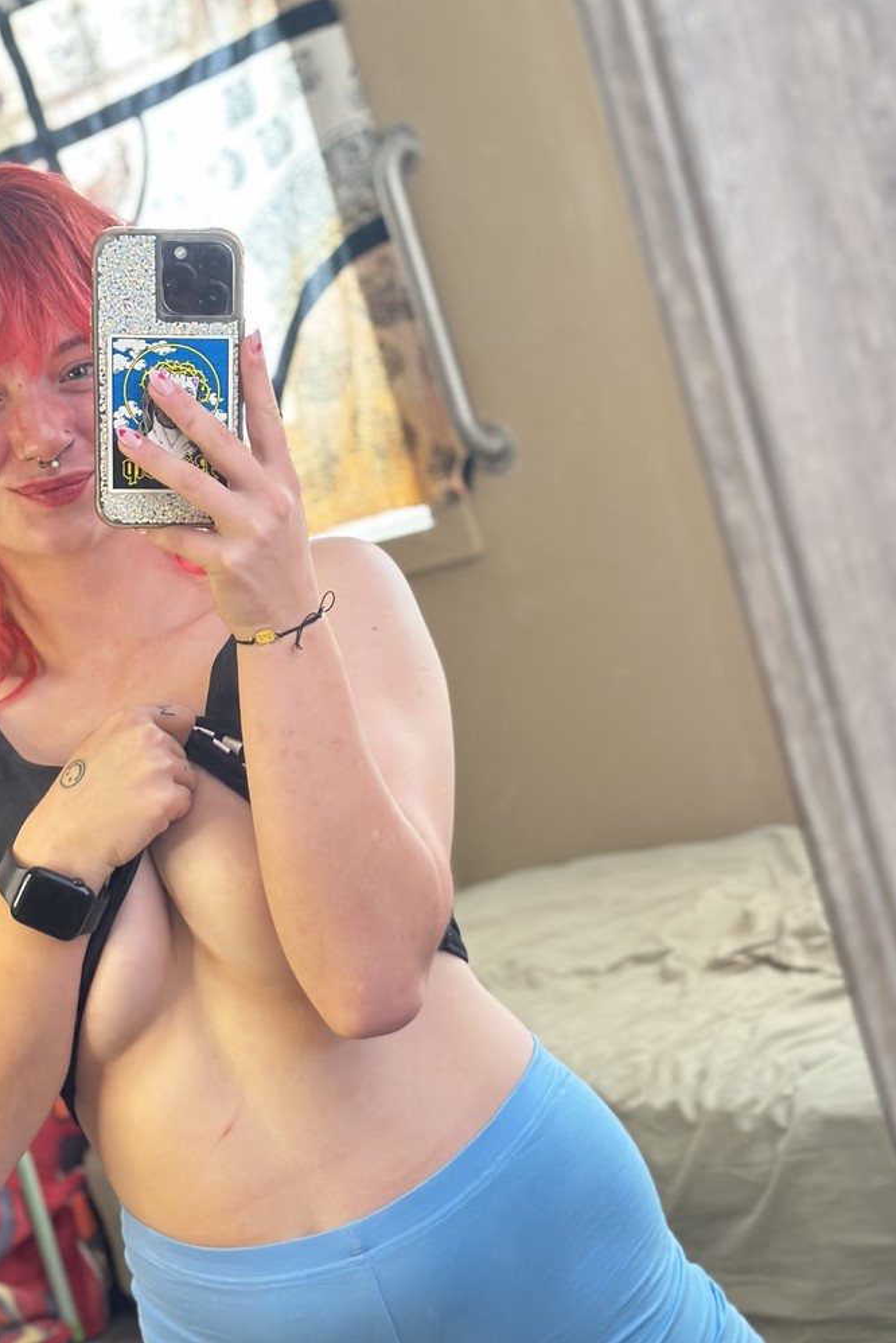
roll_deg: +16.4
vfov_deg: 31.4
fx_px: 2387
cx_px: 253
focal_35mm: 64
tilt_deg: -9.7
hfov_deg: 21.1
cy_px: 612
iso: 400
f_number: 1.78
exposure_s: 1/55
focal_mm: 6.86
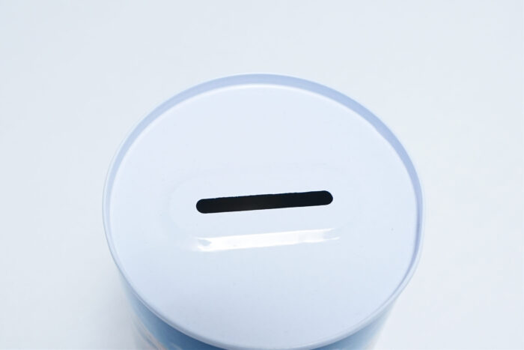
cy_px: 175
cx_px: 262
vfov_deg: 26.0
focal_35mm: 52
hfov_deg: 38.2
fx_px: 757
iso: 2500
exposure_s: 1/160
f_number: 9
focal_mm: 35
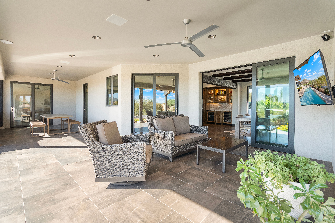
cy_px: 112
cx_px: 168
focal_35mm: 16
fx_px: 149
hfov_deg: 96.7
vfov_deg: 73.7
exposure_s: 1/320
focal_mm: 16
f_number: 5.6
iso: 640
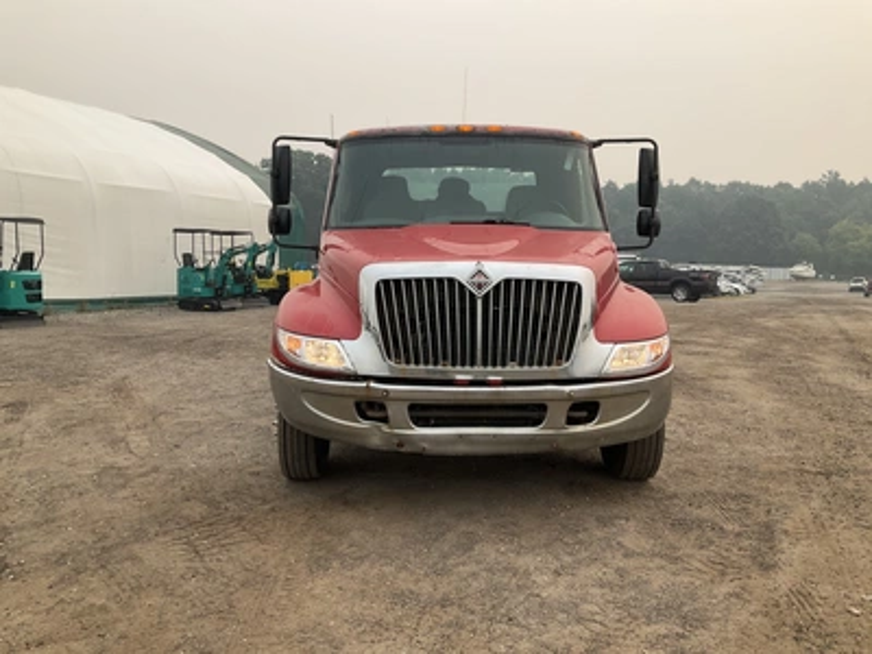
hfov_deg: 61.7
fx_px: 731
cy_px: 327
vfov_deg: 48.2
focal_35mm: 29
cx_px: 436
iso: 25
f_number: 1.8
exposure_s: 1/545
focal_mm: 3
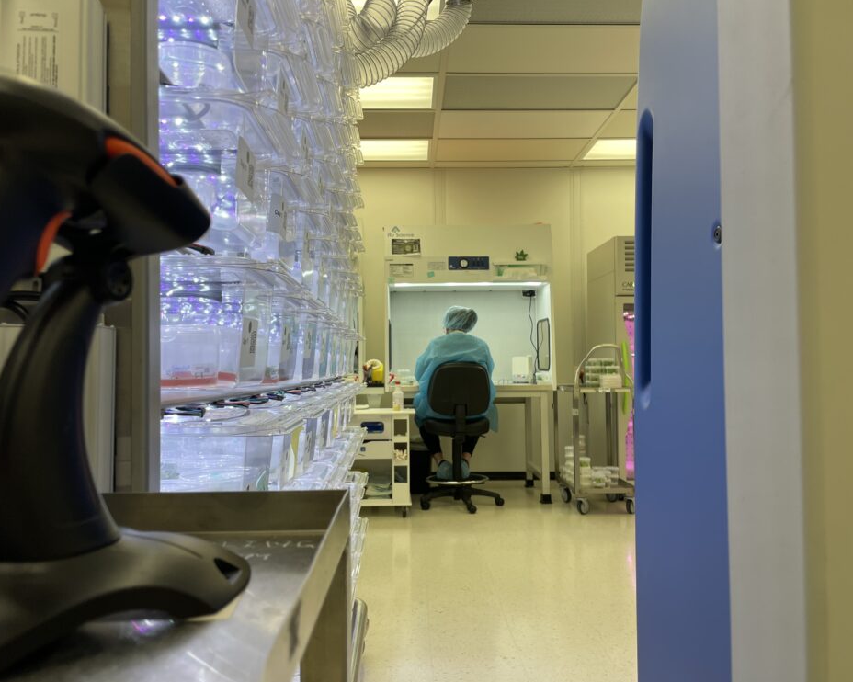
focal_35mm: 28
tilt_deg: +1.8
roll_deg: +0.3
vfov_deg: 51.5
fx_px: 707
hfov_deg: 62.2
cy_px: 350
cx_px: 419
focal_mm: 4.2
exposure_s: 1/133
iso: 32
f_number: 1.6
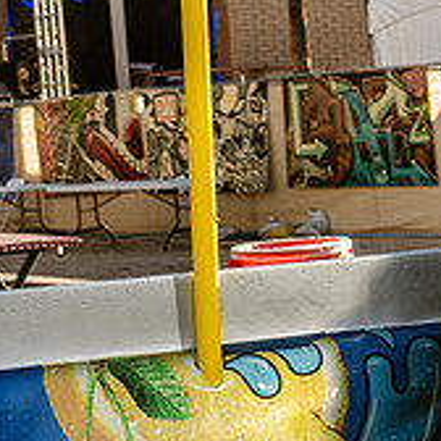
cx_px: 682
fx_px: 1989
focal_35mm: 138
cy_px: 189
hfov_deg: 12.0
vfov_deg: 12.6
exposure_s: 1/200
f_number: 4
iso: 80
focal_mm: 33
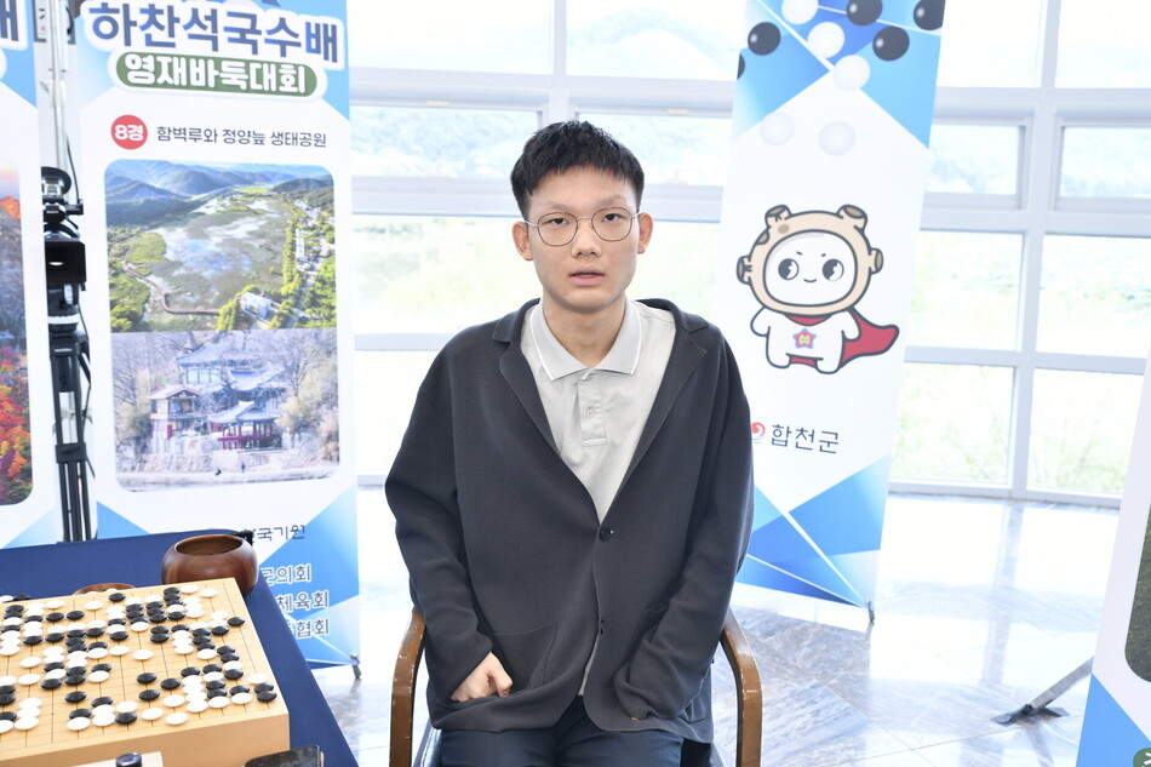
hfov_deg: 50.7
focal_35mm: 38
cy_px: 384
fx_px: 1215
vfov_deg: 35.0
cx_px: 576
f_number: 5
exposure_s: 1/125
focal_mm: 38
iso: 800
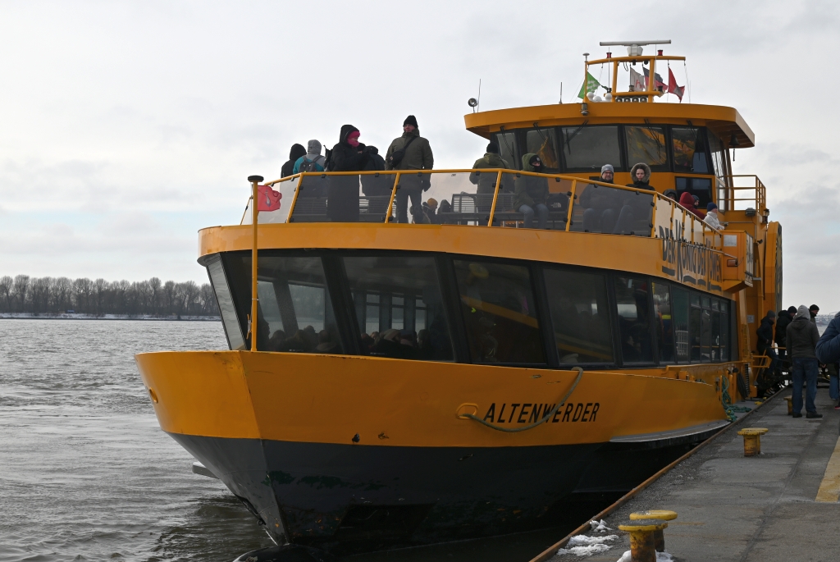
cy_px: 281
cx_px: 420
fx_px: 1168
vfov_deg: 27.1
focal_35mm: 50
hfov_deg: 39.6
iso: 100
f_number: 7.1
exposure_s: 1/400
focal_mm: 50
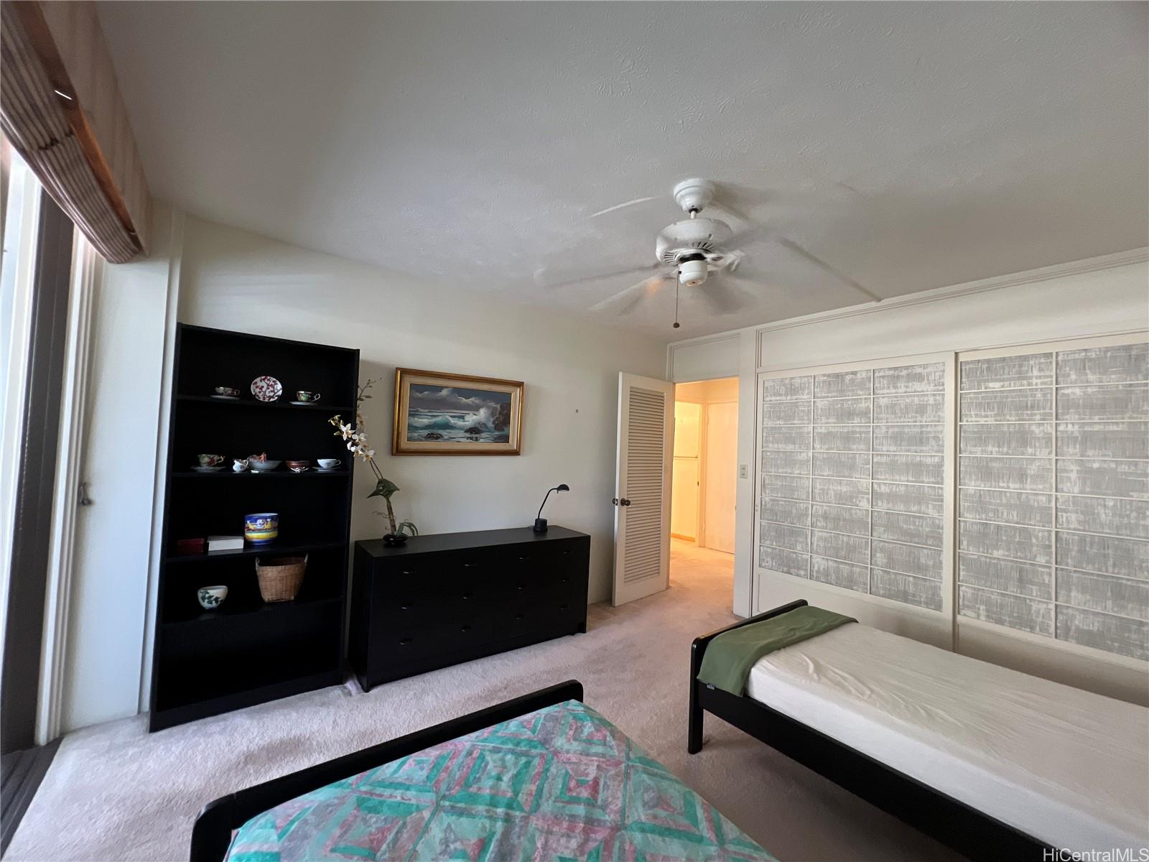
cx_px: 574
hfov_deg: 106.2
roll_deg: -1.2
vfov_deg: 89.9
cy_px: 431
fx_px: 432
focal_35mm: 13
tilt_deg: +2.5
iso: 125
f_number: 1.8
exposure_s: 1/30
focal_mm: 1.57
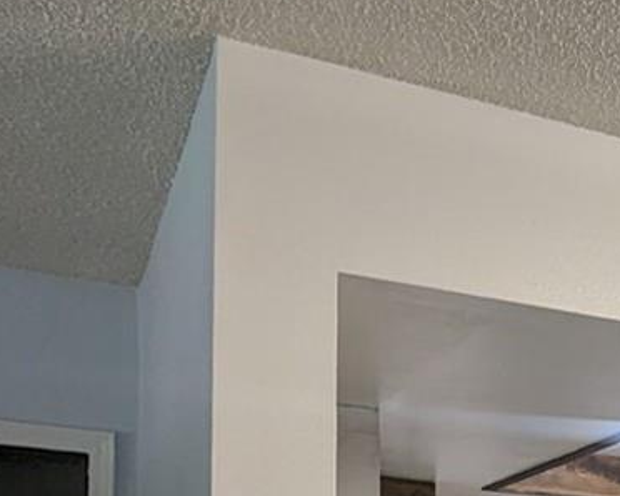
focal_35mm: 67
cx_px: 730
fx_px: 1230
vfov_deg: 20.2
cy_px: 709
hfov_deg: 25.6
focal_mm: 2.35
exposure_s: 1/43.8
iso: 44
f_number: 2.2
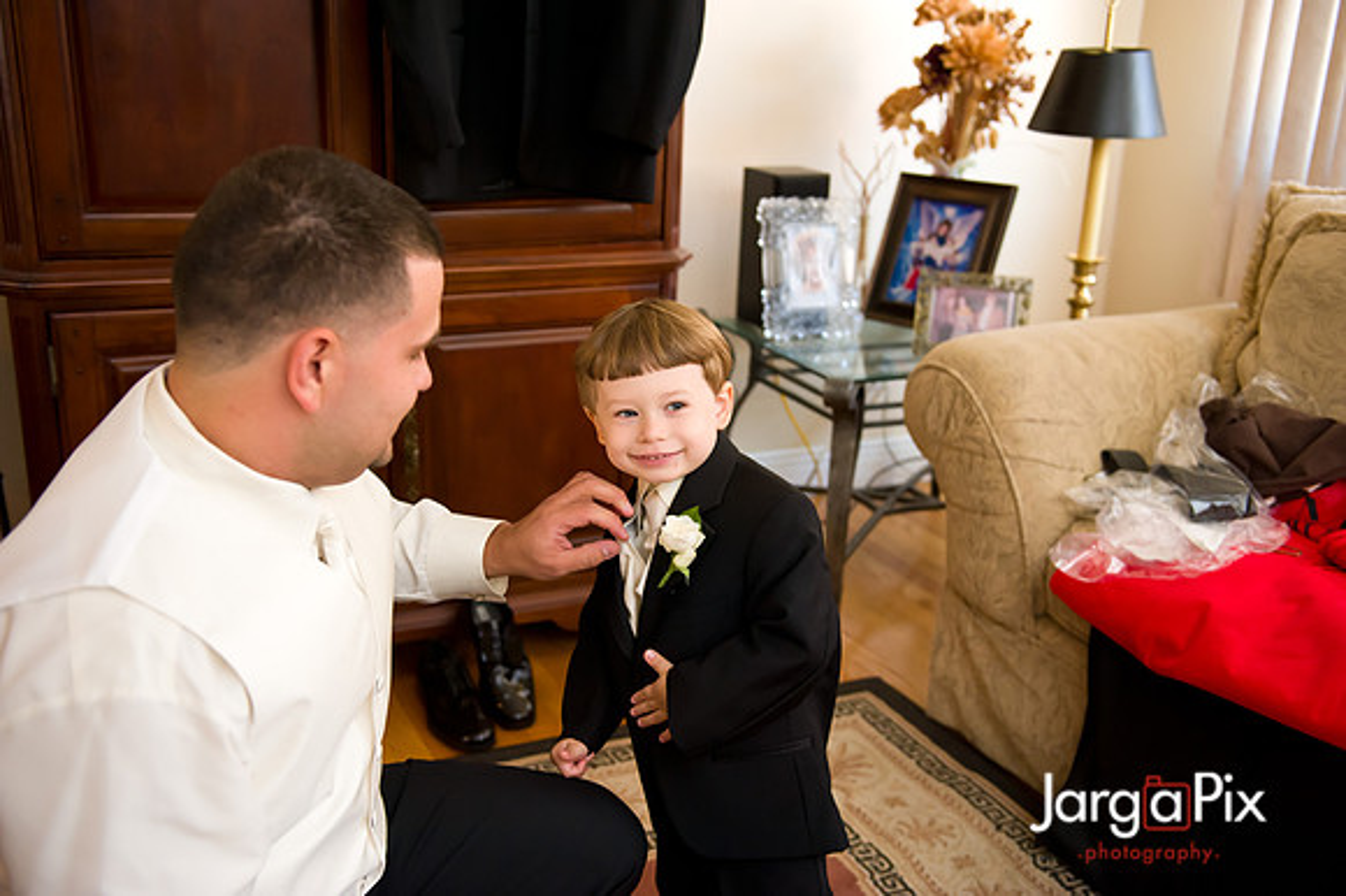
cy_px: 448
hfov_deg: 53.2
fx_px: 1345
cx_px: 673
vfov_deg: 36.8
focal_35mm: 36
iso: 1600
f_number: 3.2
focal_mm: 36
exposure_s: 1/125
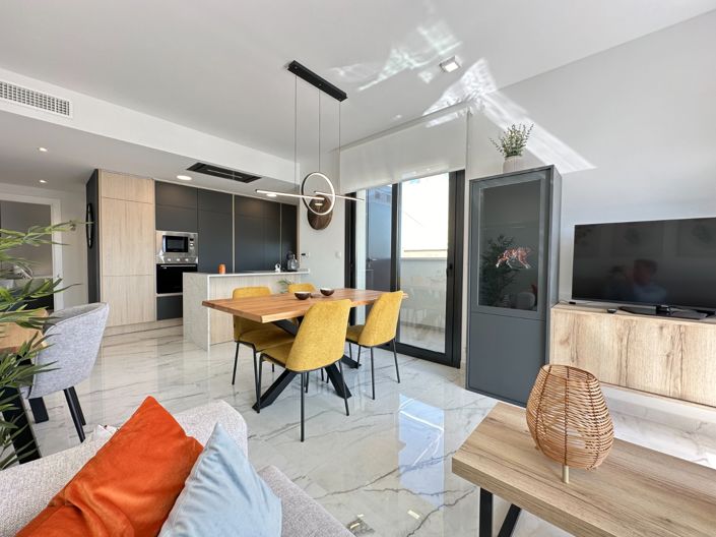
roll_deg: -0.5
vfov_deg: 85.6
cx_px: 358
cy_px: 268
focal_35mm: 14
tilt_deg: -2.6
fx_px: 289
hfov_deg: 102.1
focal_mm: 2.22
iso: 64
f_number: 2.2
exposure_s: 1/100
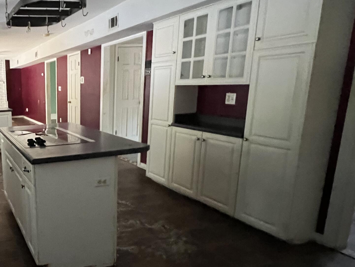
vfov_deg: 51.2
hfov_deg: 54.4
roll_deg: +3.2
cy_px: 150
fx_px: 277
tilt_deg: -10.8
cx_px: 19
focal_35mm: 27
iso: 1250
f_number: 1.8
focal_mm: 1.57
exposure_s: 1/38
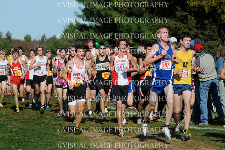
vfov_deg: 7.3
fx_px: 1170
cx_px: 112
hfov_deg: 11.0
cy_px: 75
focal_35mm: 188
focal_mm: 125
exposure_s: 1/1000
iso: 200
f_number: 5.6
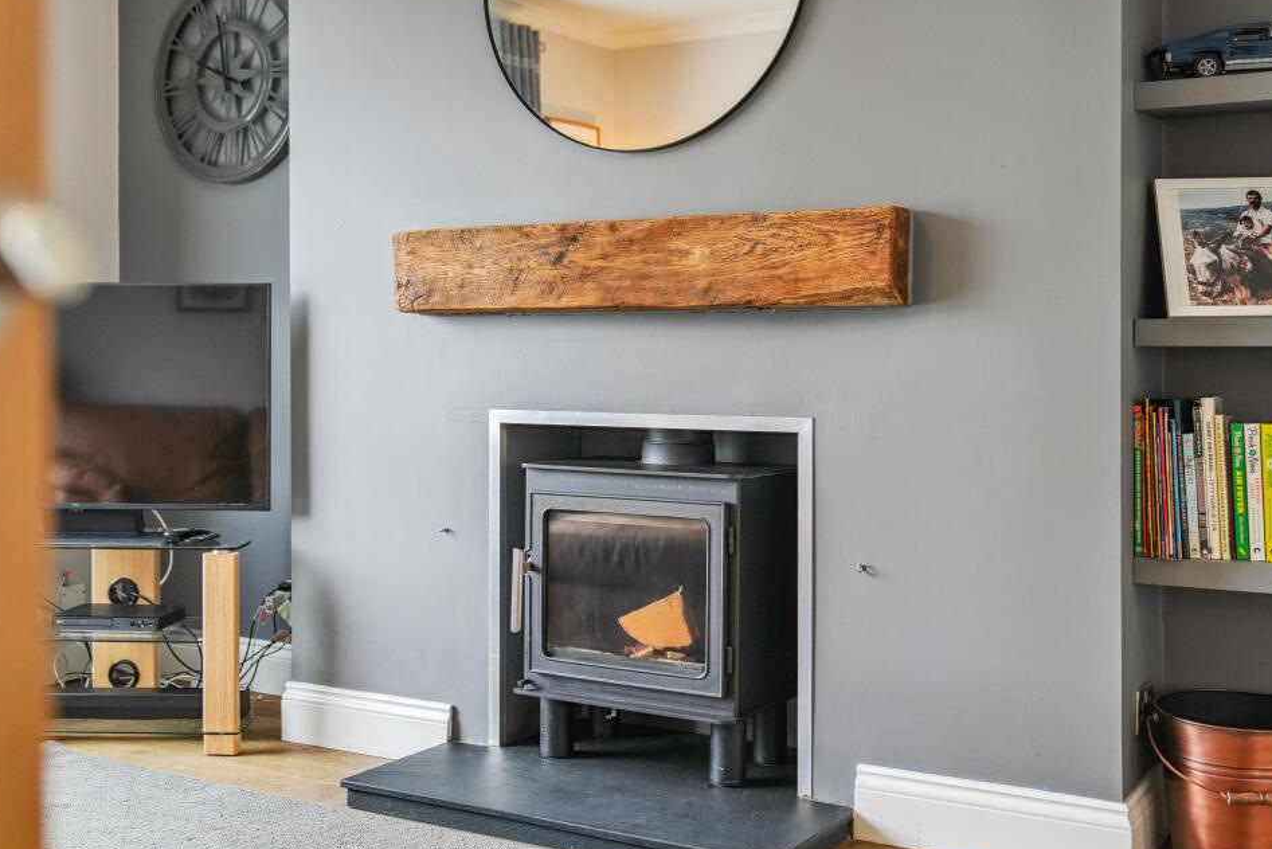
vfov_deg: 33.4
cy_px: 441
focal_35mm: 40
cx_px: 603
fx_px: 1414
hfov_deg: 48.4
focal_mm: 37
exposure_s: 1/200
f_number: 2.8
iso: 640
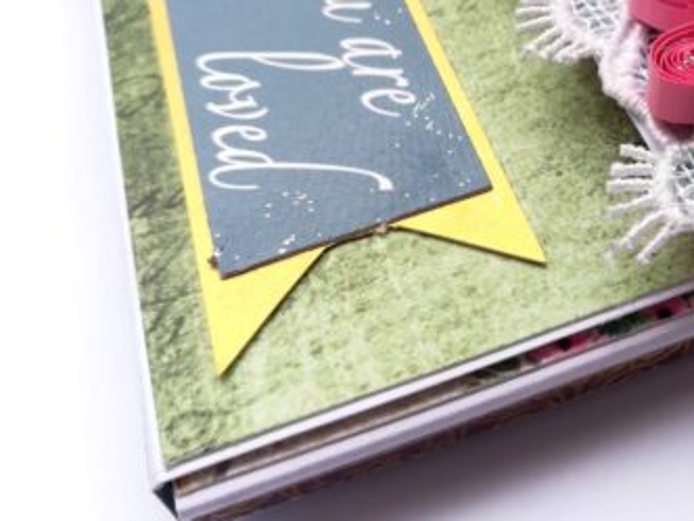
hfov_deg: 38.0
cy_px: 153
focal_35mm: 47
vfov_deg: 30.5
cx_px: 612
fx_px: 942
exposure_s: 1/353
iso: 50
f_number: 2.2
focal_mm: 3.83
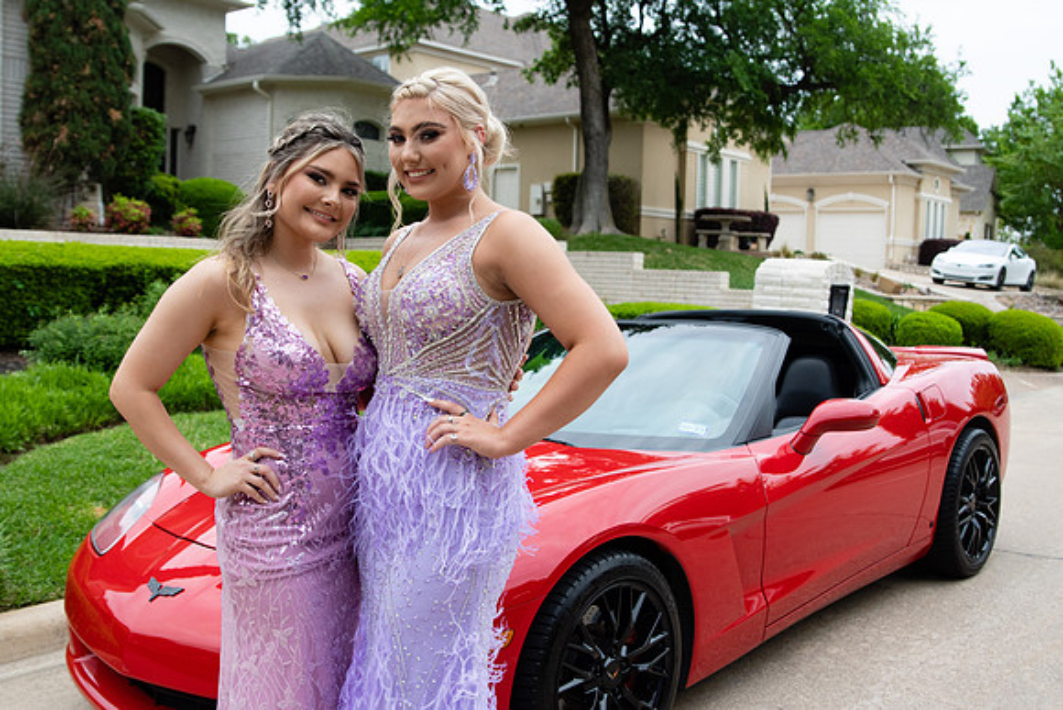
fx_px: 1063
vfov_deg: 36.9
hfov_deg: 53.1
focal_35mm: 36
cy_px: 355
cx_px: 532
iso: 500
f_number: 2.8
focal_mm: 24
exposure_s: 1/1000
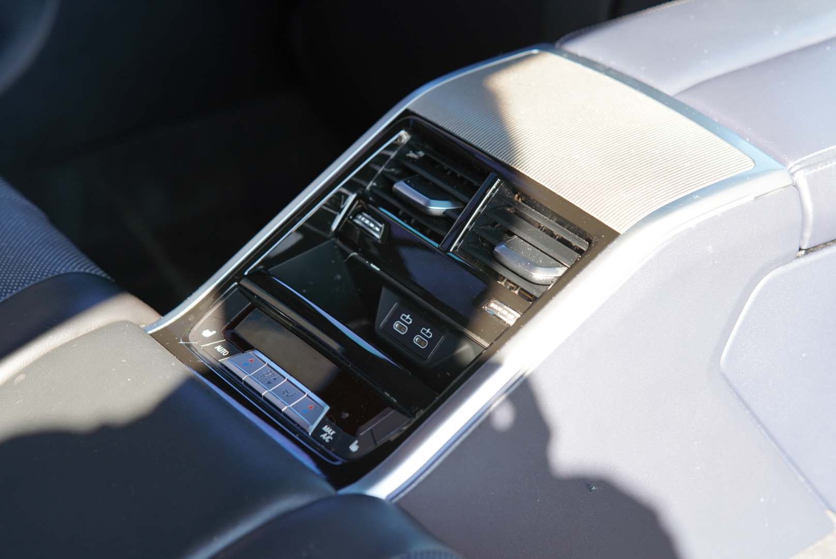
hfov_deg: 23.9
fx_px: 1975
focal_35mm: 85
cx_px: 418
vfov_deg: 16.1
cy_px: 280
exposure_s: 1/100
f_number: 4
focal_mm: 85
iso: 320
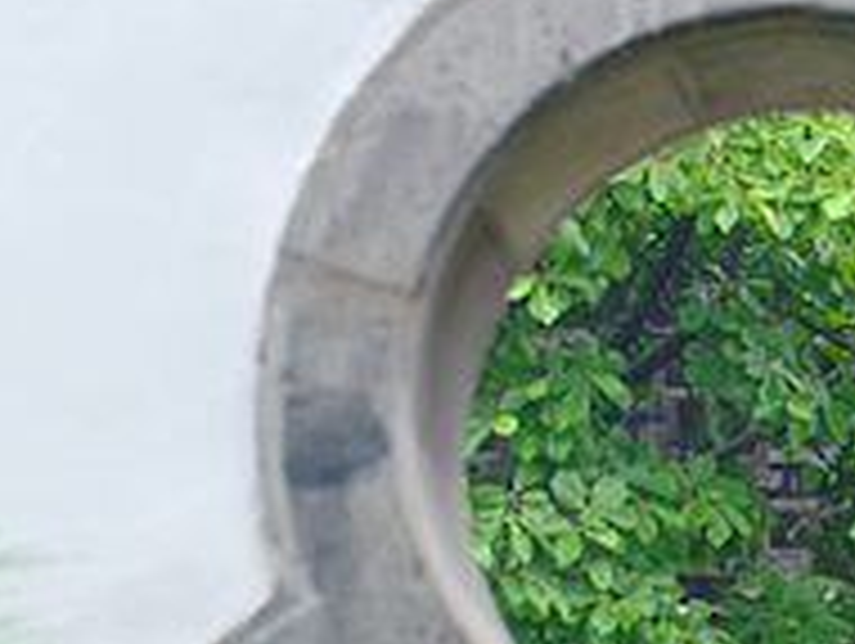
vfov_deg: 4.1
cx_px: 945
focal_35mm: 360
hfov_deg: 5.5
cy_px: 878
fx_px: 8903
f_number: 9
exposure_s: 1/125
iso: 800
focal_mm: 70
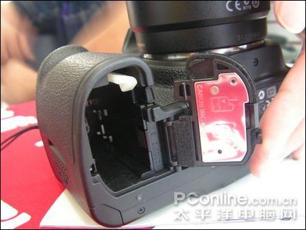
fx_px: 318
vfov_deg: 39.7
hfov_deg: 51.3
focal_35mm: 36
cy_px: 115
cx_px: 153
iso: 200
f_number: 3.2
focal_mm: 6
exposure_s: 1/4
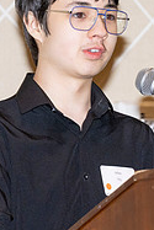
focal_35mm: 433
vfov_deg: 4.8
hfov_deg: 3.2
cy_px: 144
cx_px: 133
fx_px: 2773
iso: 1000
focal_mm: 120
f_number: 5.6
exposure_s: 1/125
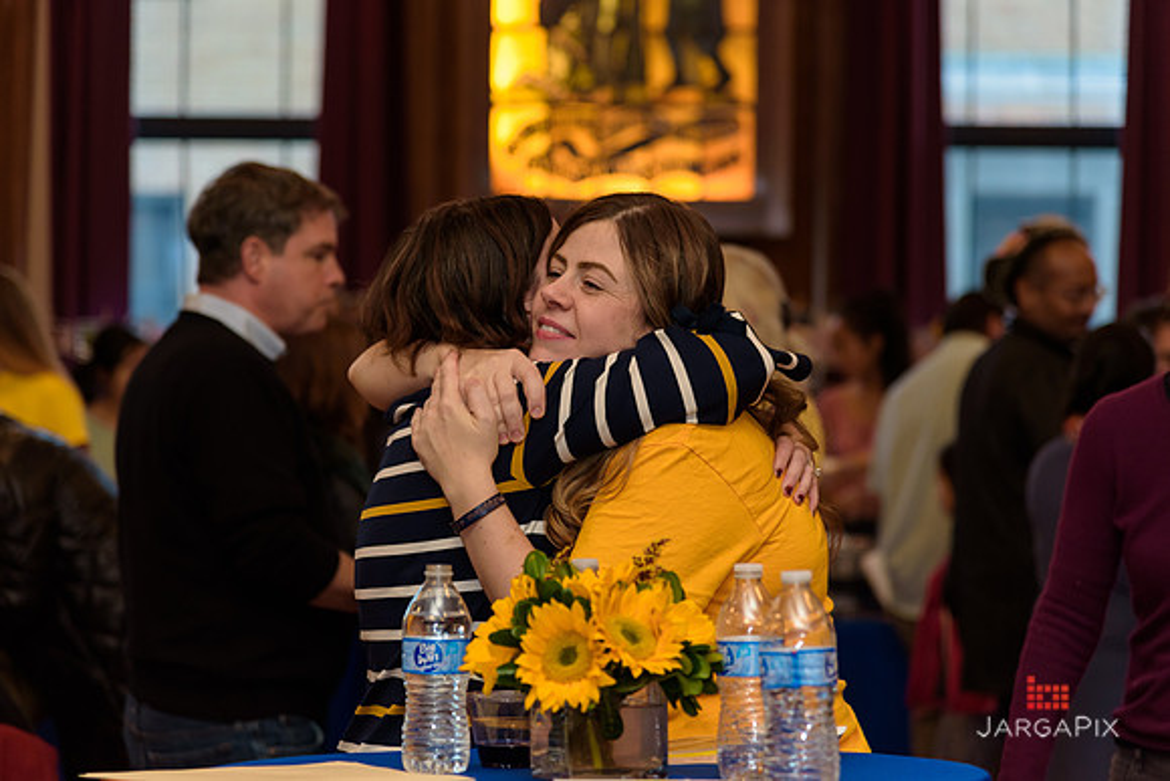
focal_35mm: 120
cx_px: 585
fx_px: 3901
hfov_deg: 17.1
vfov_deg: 11.4
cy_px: 390
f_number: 4
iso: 800
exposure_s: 1/125
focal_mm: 120
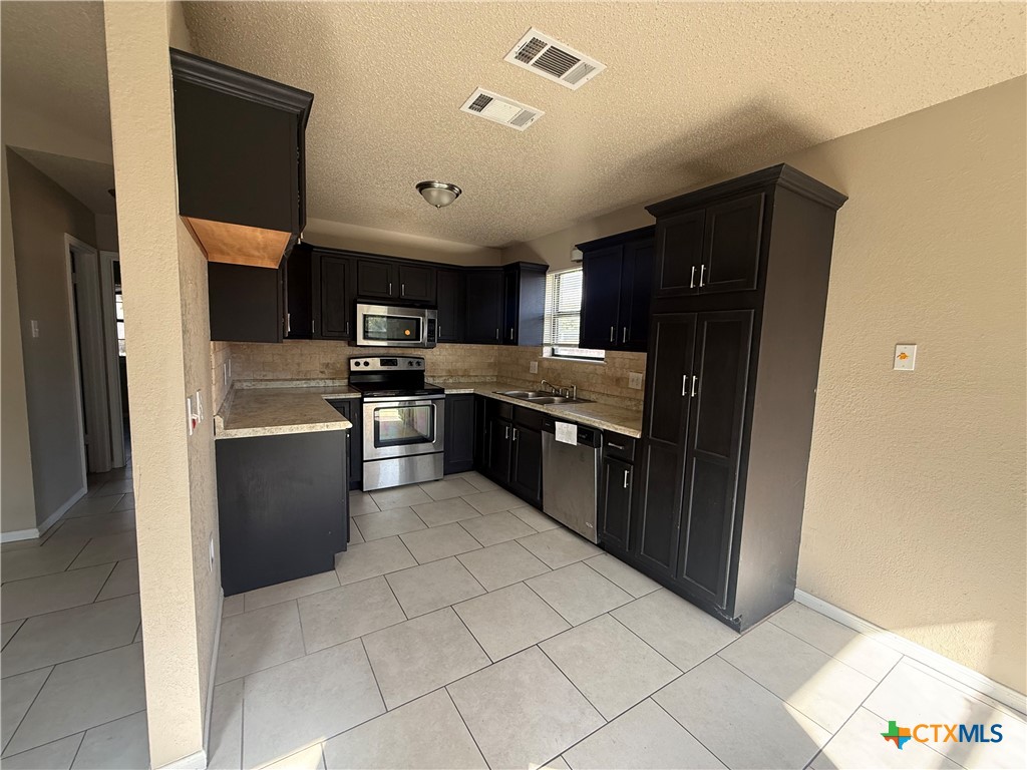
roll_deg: -1.5
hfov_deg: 102.1
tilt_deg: -4.4
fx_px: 415
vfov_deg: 85.7
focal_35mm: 14
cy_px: 385
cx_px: 514
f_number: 2.2
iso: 160
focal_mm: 2.22
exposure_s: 1/99
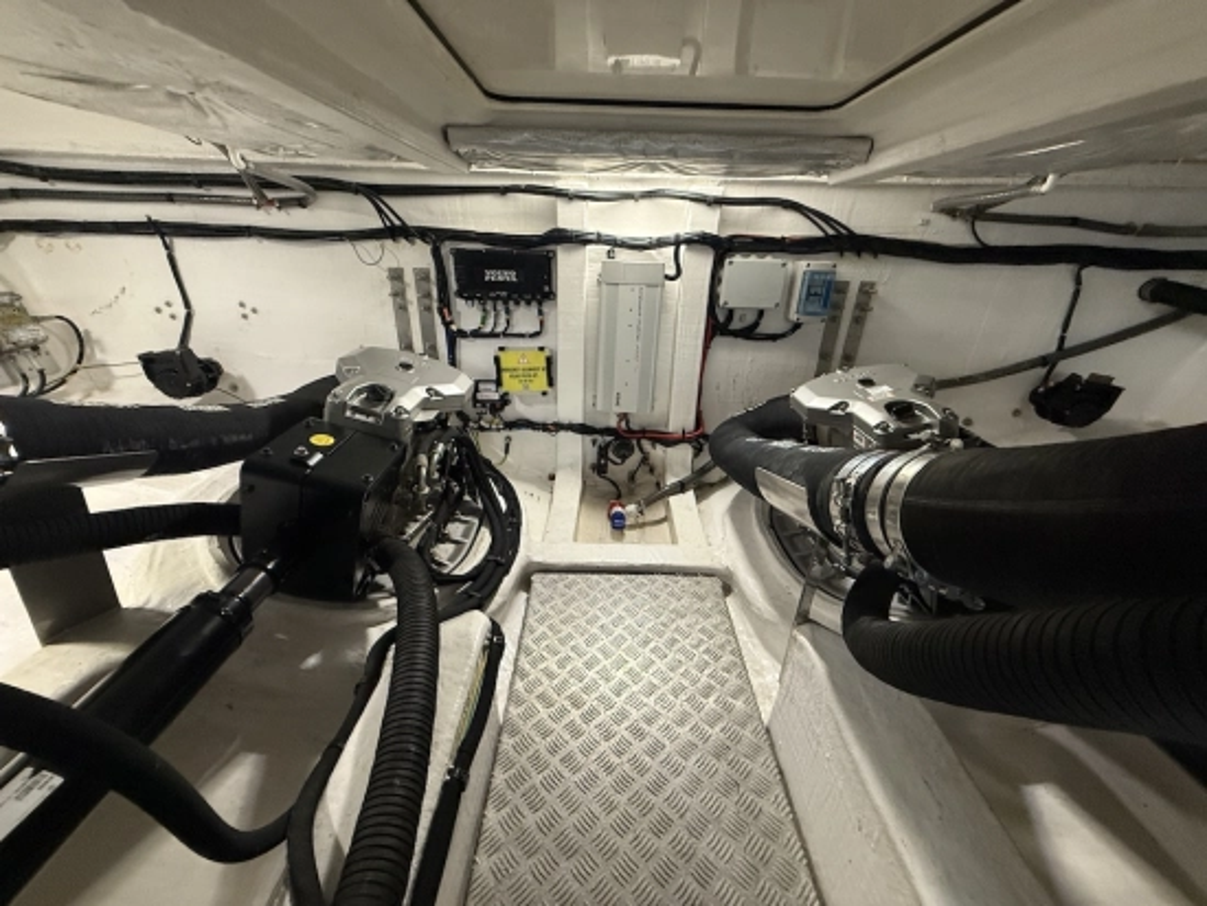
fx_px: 488
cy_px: 453
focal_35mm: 14
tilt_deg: -24.5
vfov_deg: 85.7
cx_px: 604
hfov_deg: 102.0
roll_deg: -0.9
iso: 500
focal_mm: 2.22
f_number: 2.2
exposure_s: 1/60
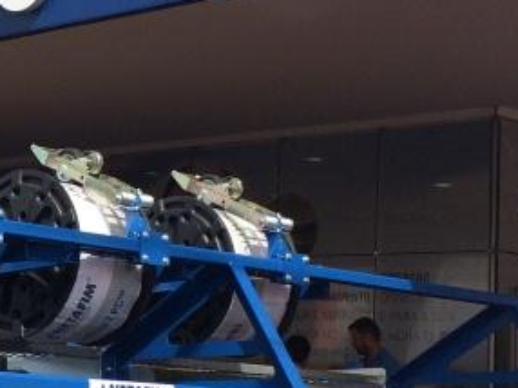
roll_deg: -2.9
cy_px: 196
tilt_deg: +5.3
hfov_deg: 18.0
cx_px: -107
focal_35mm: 104
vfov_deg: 14.2
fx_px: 1555
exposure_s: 1/1866
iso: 32
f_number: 2.2
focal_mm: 4.15
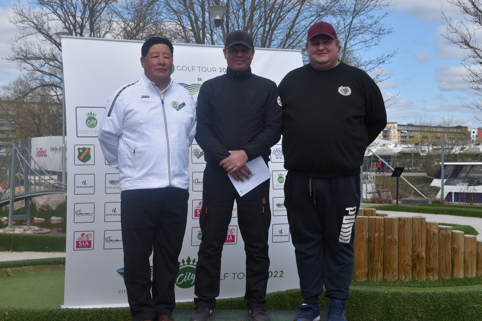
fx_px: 683
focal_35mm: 51
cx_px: 241
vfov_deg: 26.5
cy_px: 160
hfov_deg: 38.9
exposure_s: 1/640
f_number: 9
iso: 200
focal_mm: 34
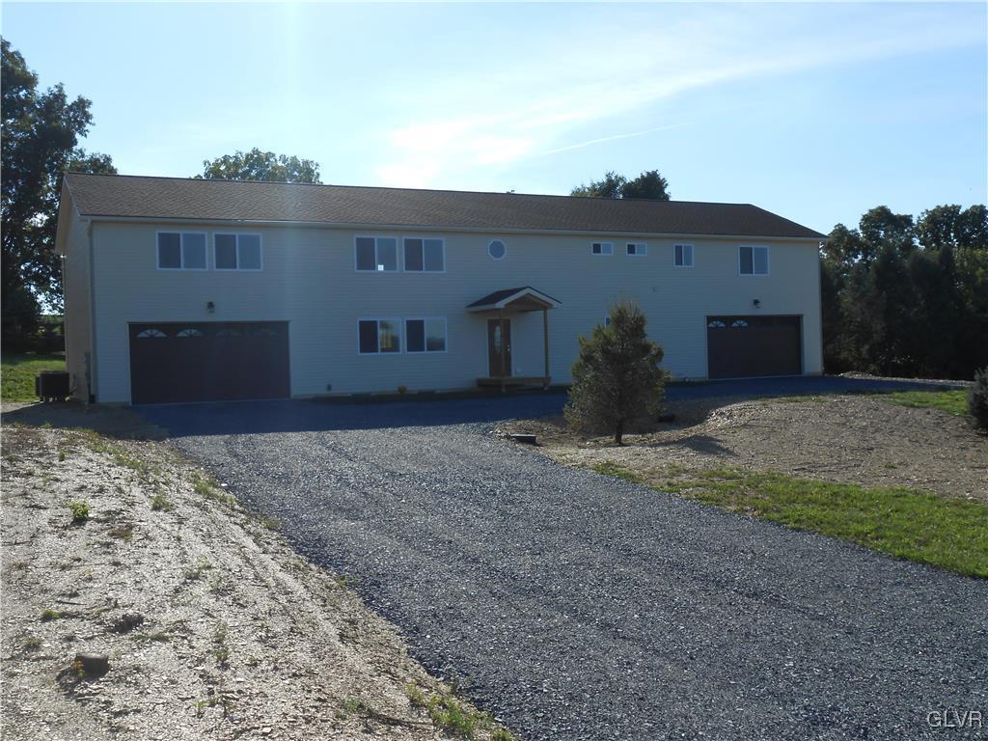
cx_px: 494
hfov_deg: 49.0
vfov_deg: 37.7
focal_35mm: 38
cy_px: 370
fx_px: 1085
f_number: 4.2
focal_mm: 6.8
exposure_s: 1/800
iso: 80
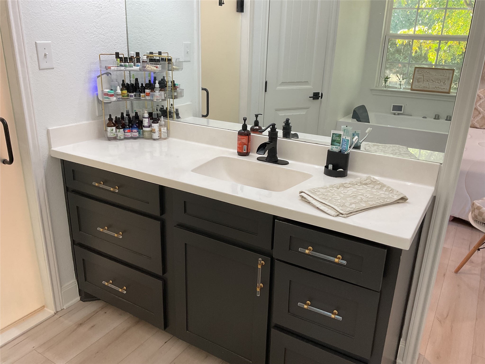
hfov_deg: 61.7
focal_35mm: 29
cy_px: 182
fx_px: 406
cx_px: 242
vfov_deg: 48.2
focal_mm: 3
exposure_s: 1/60
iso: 50
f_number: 1.8
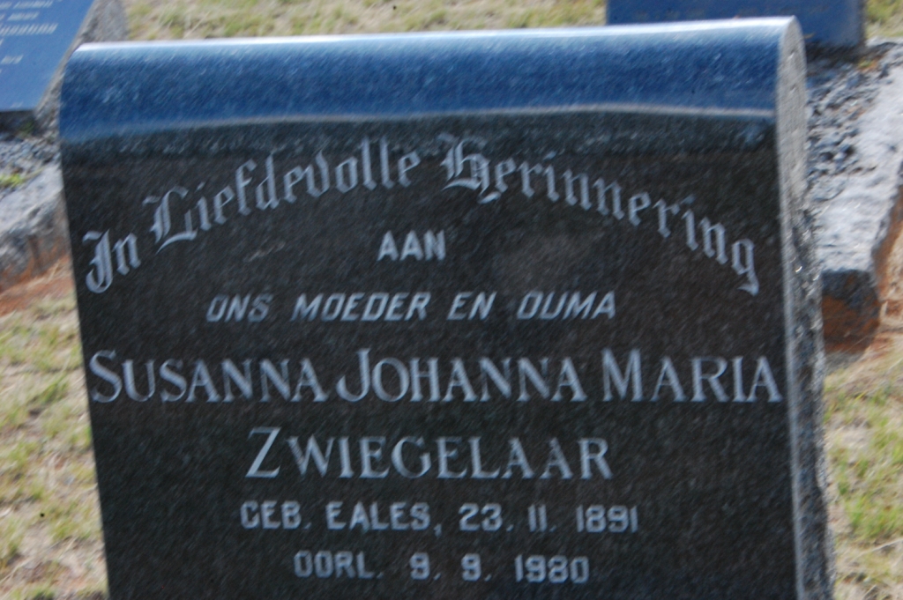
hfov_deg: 19.5
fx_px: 2632
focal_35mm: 105
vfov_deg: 13.0
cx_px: 452
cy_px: 300
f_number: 22
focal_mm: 70
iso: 800
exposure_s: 1/30
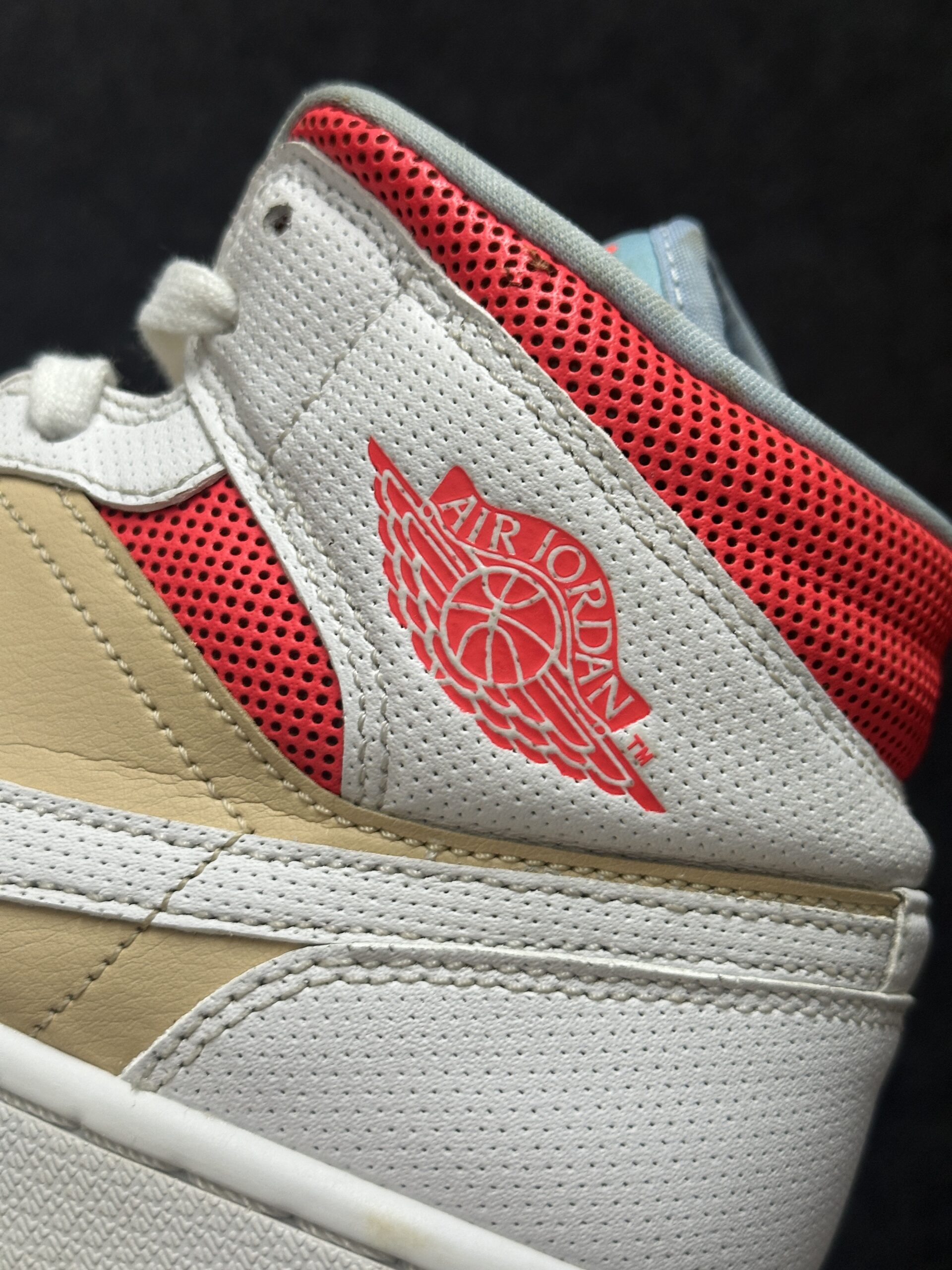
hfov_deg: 30.3
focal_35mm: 48
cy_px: 635
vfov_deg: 39.7
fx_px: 1760
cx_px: 476
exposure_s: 1/53
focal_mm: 6.86
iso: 160
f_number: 1.78
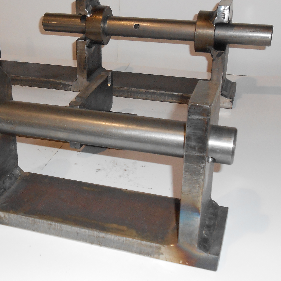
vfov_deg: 31.6
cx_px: 71
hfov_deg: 31.1
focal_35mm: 54
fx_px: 496
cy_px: 128
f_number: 3.9
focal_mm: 6
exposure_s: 1/30
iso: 200
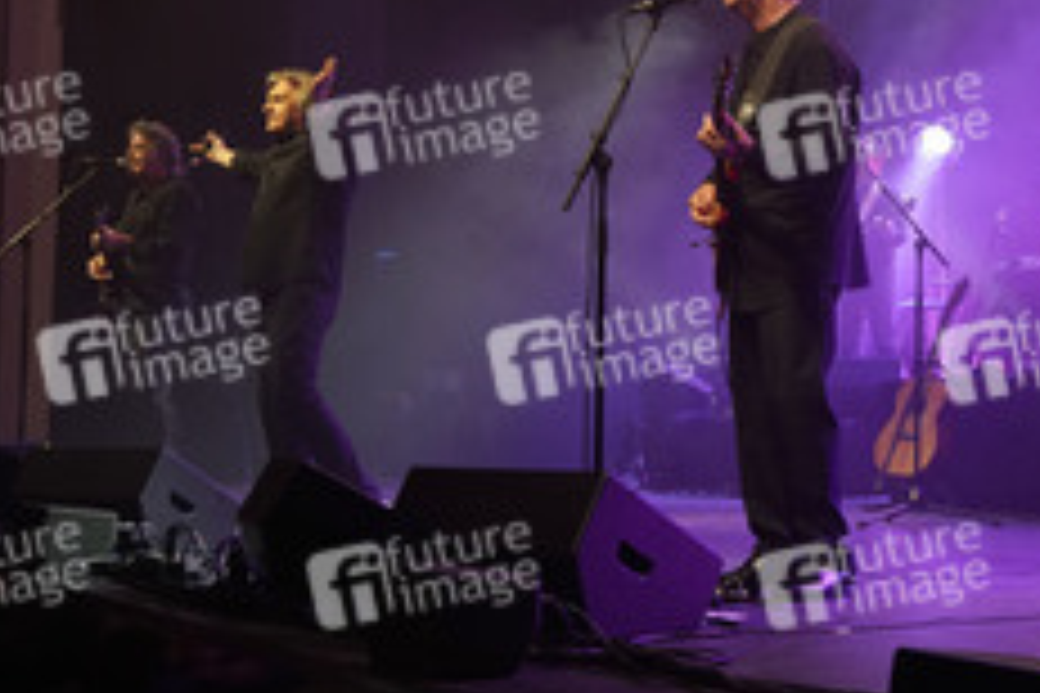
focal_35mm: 74
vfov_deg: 18.4
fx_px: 2138
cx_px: 934
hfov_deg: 26.4
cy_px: 238
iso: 1600
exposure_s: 1/160
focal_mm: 38
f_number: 5
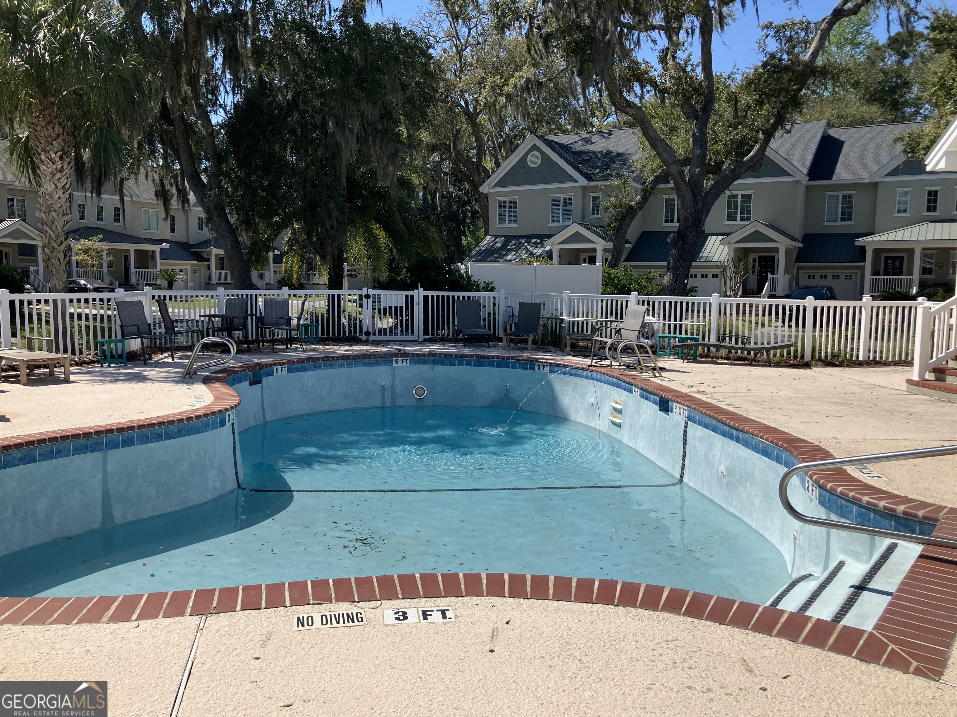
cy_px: 358
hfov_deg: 63.4
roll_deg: +0.1
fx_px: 774
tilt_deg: -4.6
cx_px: 478
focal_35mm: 28
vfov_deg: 49.7
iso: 32
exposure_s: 1/2825
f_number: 1.8
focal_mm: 3.99
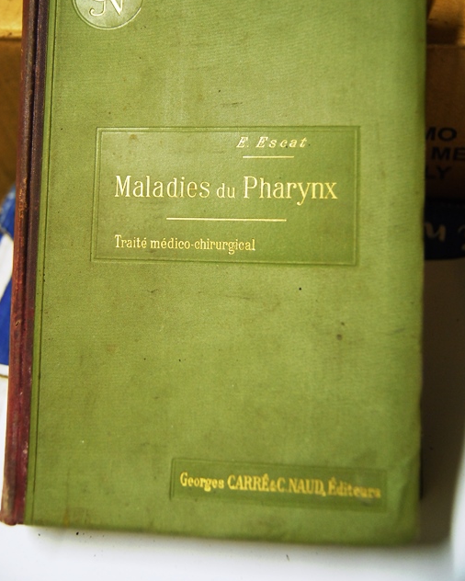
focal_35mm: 47
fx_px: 801
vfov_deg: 39.7
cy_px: 241
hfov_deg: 32.4
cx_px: 232
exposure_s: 1/60
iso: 800
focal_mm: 27
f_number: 3.2
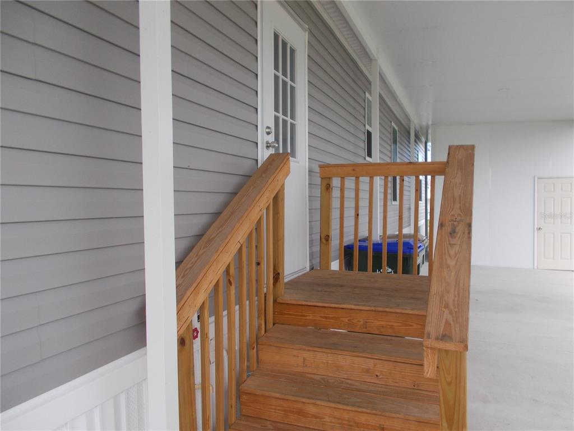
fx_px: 431
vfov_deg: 53.1
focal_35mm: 26
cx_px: 287
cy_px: 216
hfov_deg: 67.3
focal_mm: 4.6
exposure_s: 1/250
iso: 80
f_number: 3.2
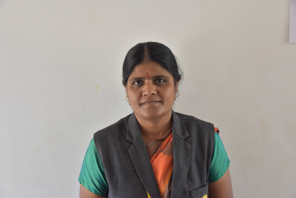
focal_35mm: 45
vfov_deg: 29.9
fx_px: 370
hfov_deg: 43.6
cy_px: 99
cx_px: 148
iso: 640
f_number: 4
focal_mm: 30
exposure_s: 1/60
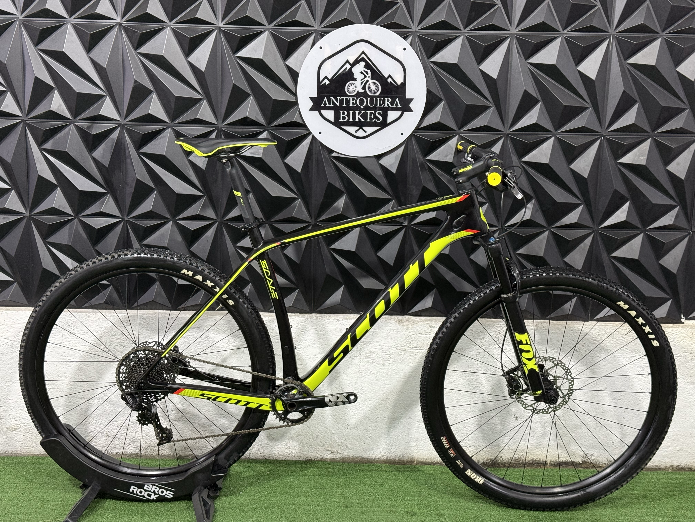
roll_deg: -1.3
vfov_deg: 30.3
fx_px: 964
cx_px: 348
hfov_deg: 39.7
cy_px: 261
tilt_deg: -11.4
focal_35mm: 48
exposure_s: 1/60
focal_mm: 6.76
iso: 160
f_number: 1.78
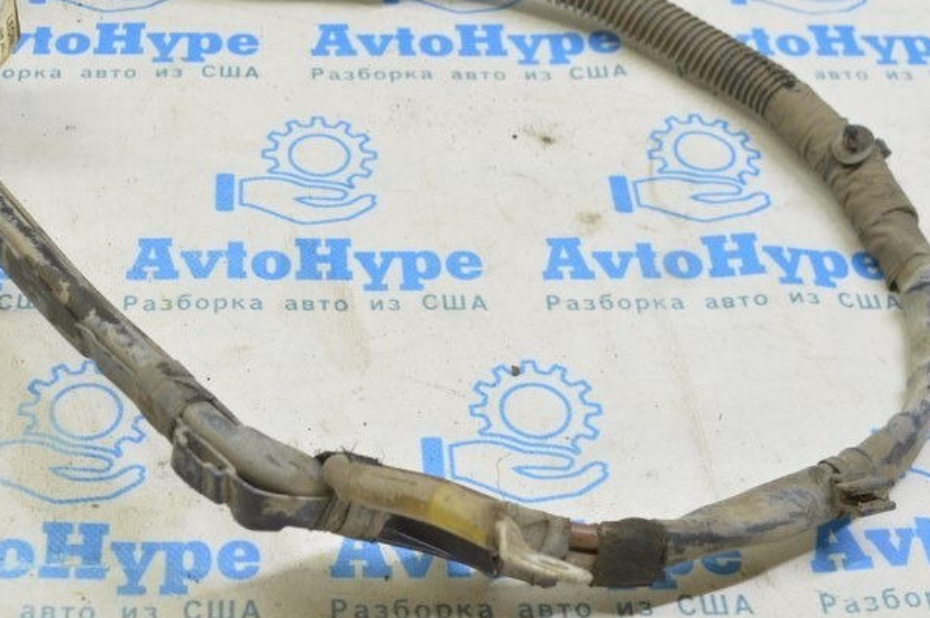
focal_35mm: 67
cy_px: 218
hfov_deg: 29.8
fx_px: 1729
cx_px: 292
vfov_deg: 20.2
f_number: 5.6
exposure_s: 1/20
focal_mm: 26
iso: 400
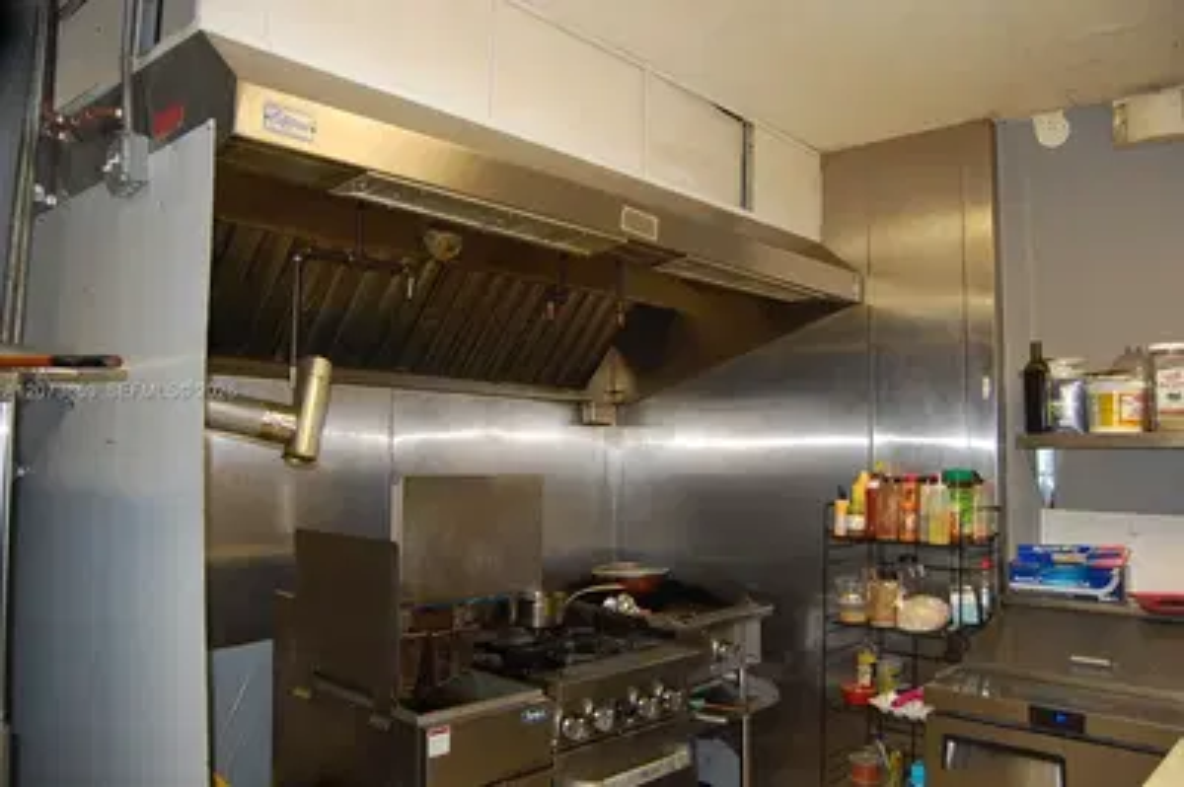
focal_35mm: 27
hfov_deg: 67.4
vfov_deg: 47.9
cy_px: 394
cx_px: 592
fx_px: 887
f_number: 3.5
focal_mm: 18
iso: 400
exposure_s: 1/60
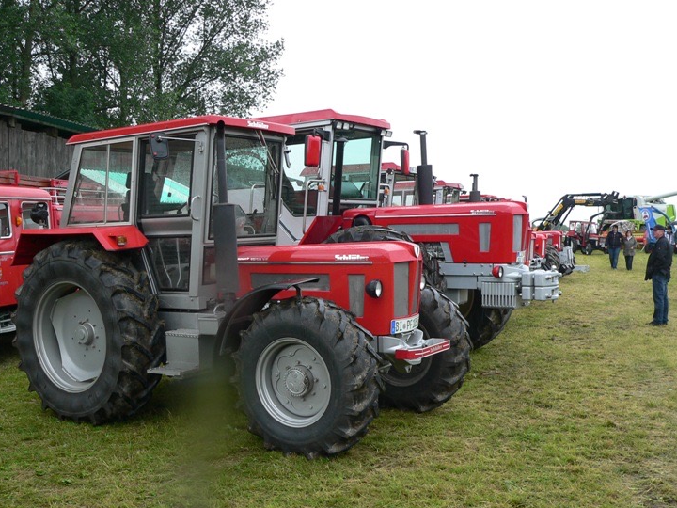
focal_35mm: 40
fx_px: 782
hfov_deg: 46.8
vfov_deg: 35.9
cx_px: 334
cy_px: 281
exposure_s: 1/125
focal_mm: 6
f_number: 3.3
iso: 80
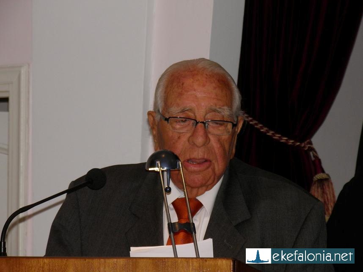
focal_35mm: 228
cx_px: 182
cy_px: 136
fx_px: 2392
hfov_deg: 8.7
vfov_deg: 6.5
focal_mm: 41.1
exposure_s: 1/160
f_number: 4.2
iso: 160
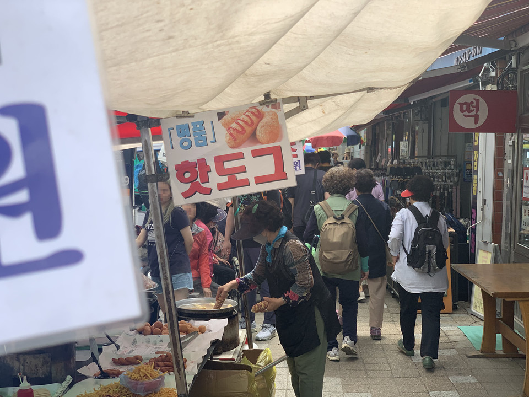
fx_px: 795
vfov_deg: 28.0
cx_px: 264
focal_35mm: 52
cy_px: 198
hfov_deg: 36.8
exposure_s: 1/347
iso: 16
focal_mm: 6
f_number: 2.4
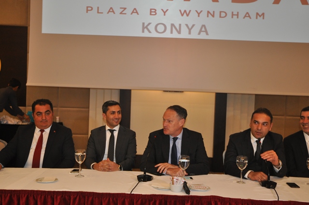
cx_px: 154
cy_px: 102
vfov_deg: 28.9
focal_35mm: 46
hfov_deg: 42.4
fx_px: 399
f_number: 4
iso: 800
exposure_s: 1/60
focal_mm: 31
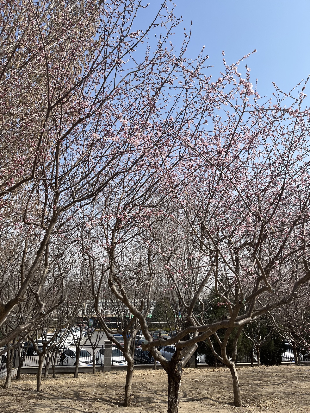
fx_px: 310
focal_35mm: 26
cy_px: 206
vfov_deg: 67.3
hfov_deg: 53.1
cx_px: 155
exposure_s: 1/3413
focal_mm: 5.1
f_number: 1.6
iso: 50
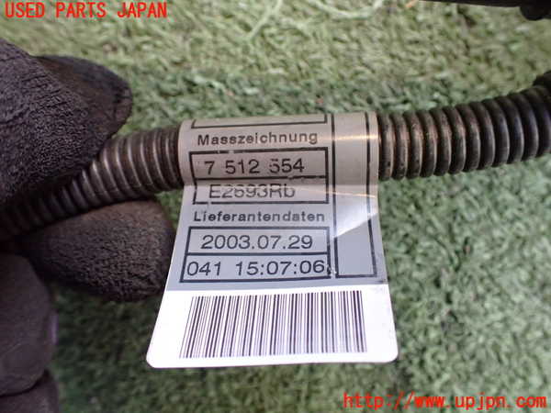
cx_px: 276
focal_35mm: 30
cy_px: 206
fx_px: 478
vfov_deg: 46.8
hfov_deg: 60.0
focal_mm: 5.4
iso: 800
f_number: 2.3
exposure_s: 1/125
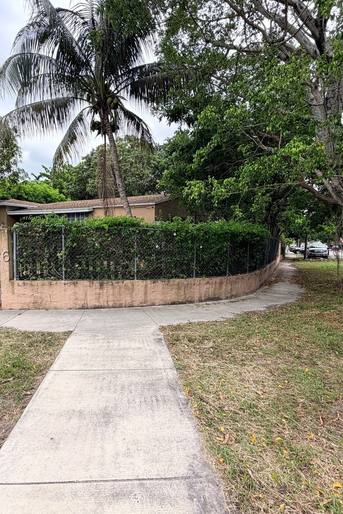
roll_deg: +0.0
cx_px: 145
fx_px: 286
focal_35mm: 20
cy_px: 256
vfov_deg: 84.0
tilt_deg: -2.5
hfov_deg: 61.6
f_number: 2.2
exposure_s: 1/770
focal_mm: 2.22
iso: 40
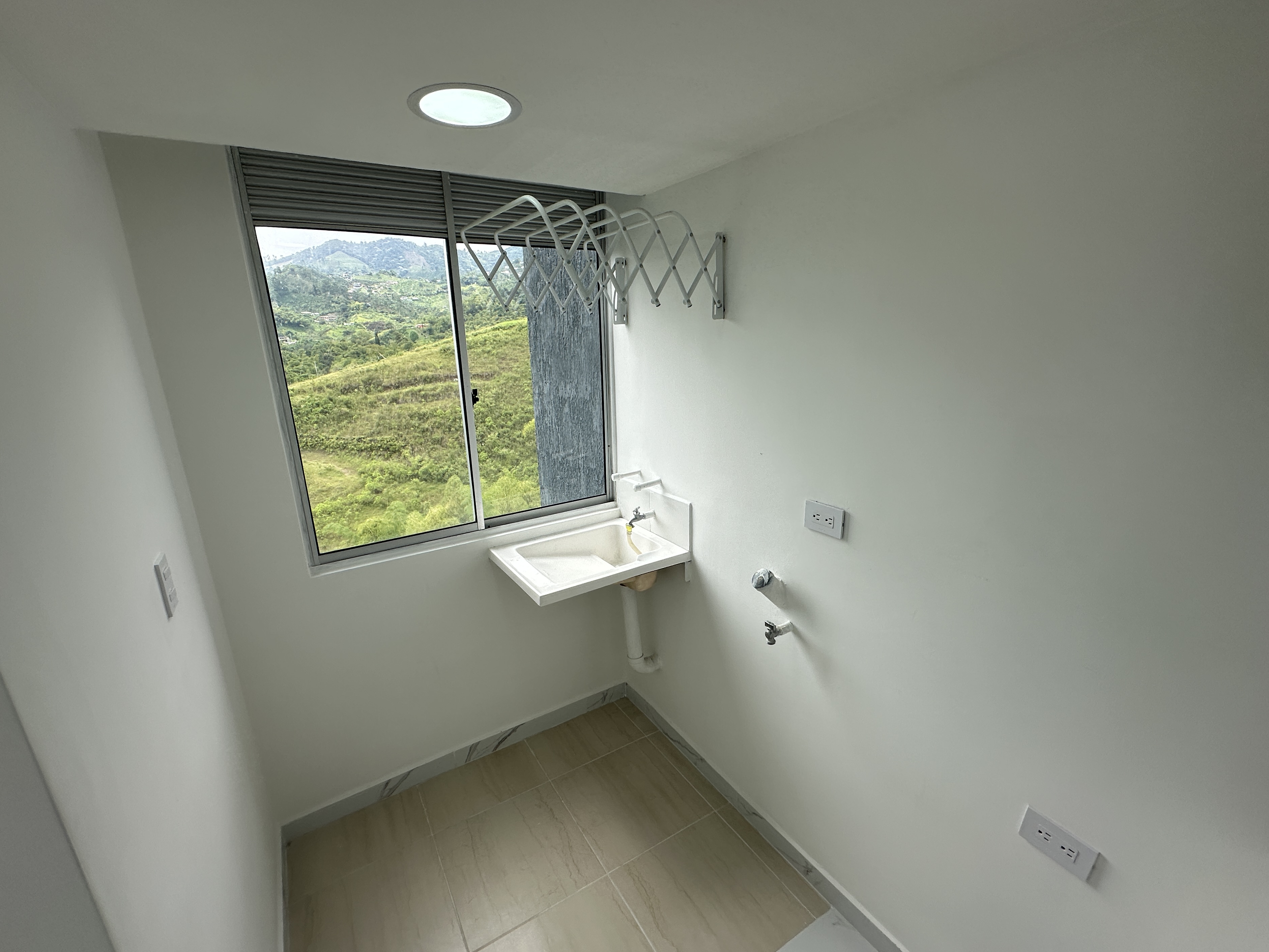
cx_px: 612
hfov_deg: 98.1
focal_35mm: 15
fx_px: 550
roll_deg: +2.5
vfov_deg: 81.7
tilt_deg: -16.2
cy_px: 494
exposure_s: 1/543
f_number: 2.2
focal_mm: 2.22
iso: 40
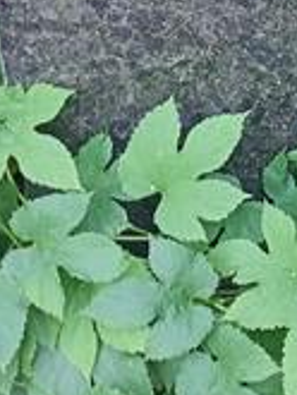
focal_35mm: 102
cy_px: -124
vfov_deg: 17.9
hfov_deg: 14.1
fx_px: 1165
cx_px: 364
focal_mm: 4.05
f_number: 1.8
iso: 177
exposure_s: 1/33.3
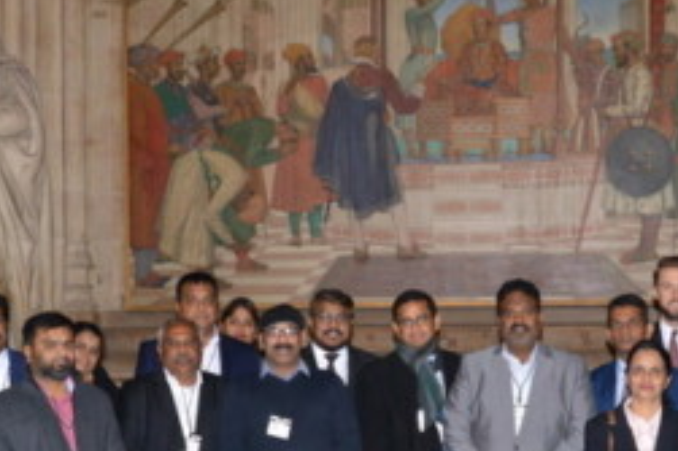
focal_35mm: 68
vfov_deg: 19.6
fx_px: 1283
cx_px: 373
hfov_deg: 29.6
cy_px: 409
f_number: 10
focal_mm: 19
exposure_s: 1/50
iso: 800
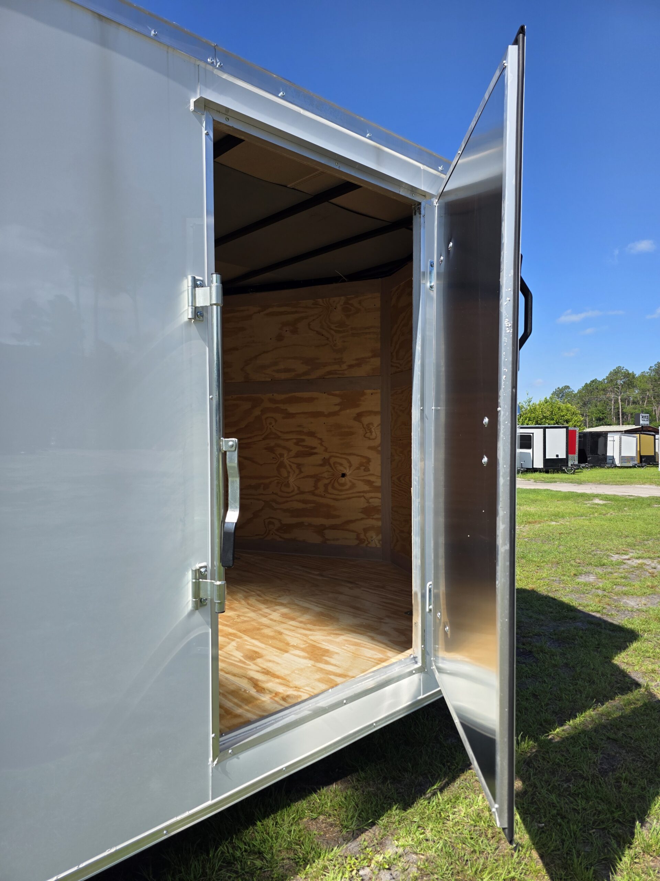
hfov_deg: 58.9
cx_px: 330
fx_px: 585
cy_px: 440
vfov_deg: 73.9
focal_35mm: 23
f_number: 1.7
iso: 80
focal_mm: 6.3
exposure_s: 1/4333
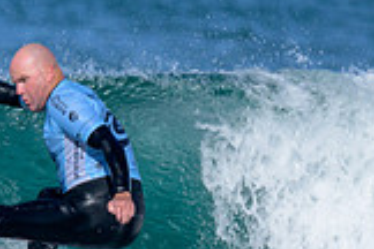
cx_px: -30
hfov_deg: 0.5
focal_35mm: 4255
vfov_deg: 0.3
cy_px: 301
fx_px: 44201
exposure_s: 1/2000
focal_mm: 1120
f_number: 9
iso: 400
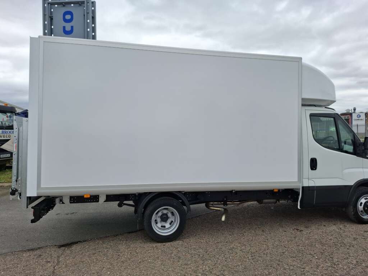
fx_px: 245
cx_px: 184
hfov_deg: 73.9
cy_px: 138
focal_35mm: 23
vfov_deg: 58.9
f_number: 1.8
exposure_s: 1/1242
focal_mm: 5.54
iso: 50
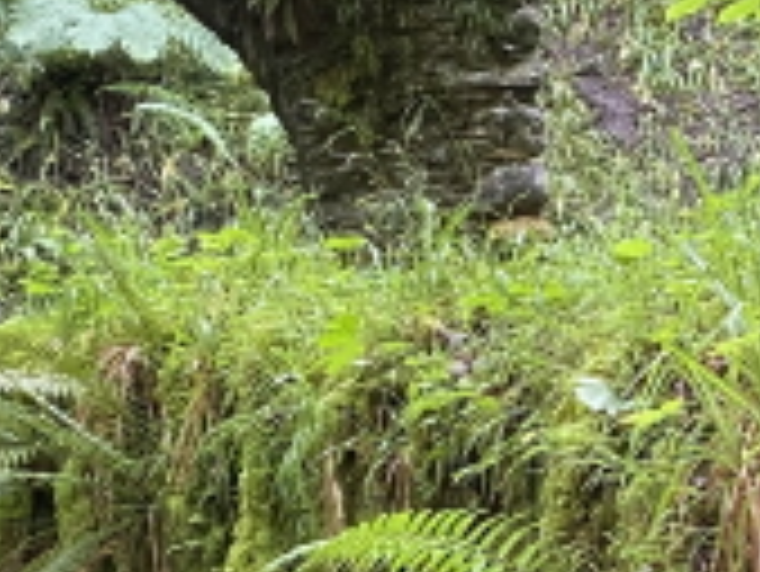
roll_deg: +3.2
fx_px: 2702
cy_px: 464
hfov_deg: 15.8
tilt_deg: -2.3
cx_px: 688
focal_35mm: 123
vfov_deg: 12.0
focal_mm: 4.25
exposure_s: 1/60
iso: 250
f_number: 1.8
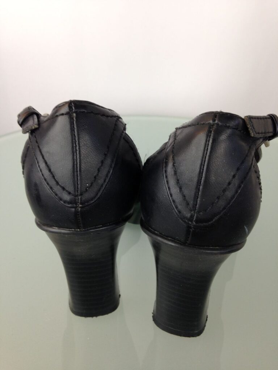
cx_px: 139
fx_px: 353
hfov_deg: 42.9
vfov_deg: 55.4
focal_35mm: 33
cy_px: 185
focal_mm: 4.12
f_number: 2.4
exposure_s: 1/20
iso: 50
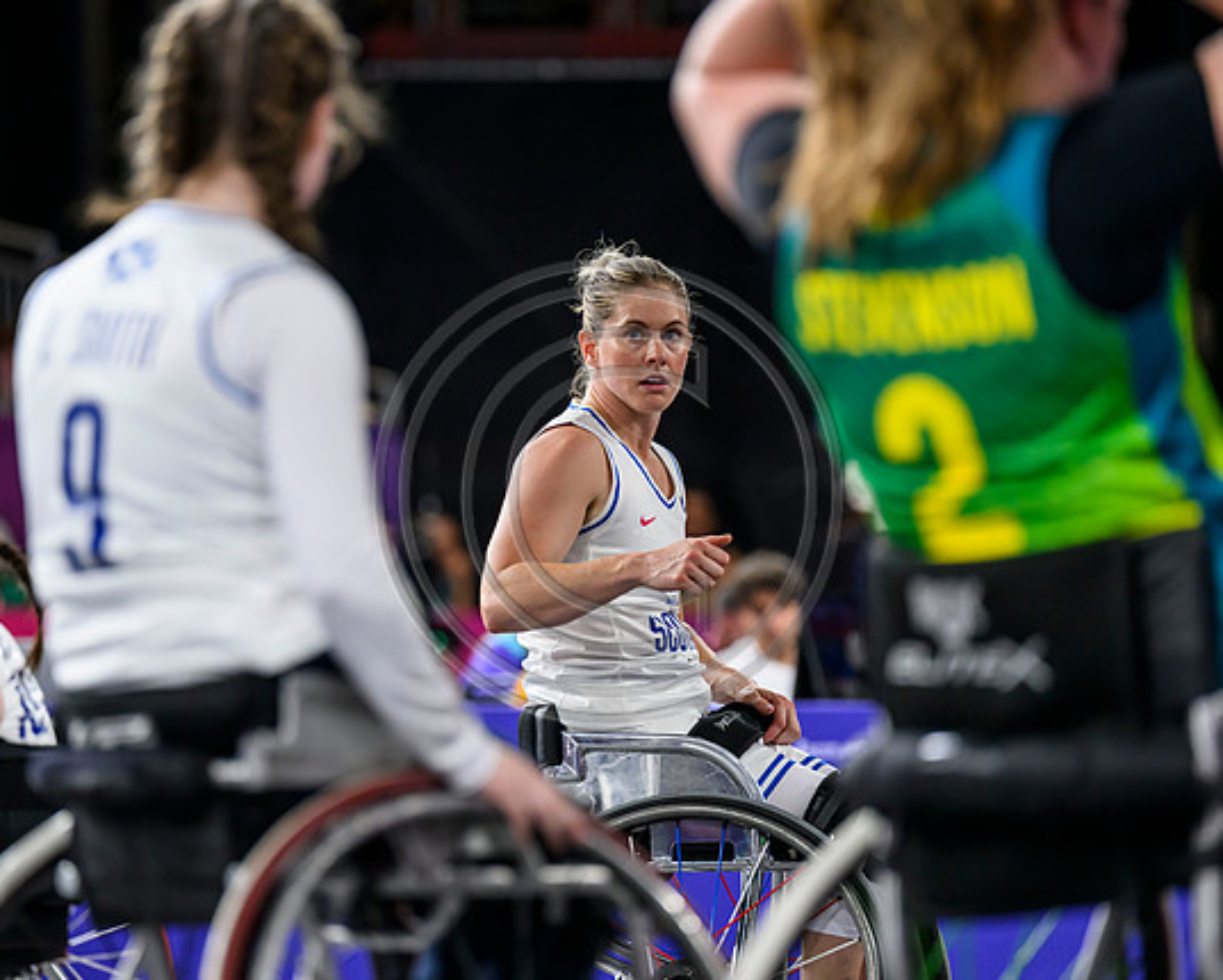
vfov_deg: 6.8
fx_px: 8219
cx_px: 528
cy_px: 489
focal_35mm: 227
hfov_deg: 8.5
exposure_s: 1/1600
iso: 2500
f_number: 3.2
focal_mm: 200
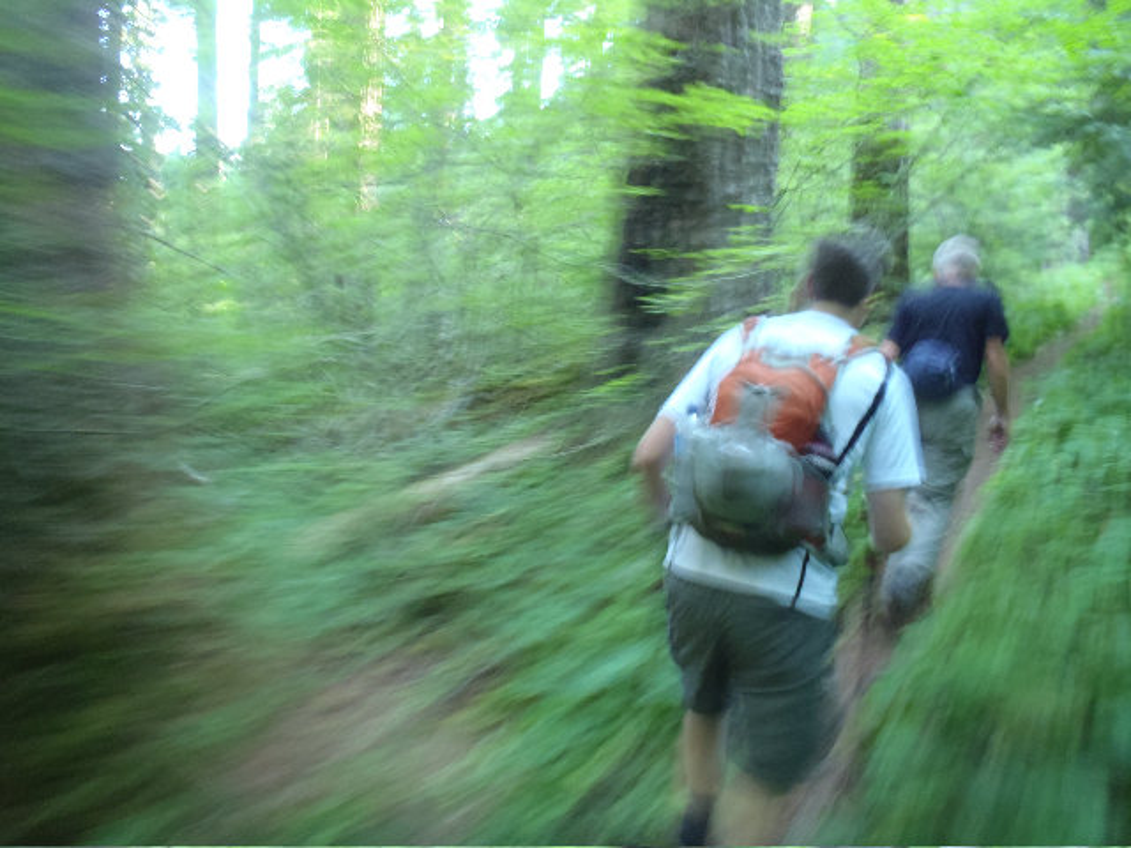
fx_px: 915
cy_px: 424
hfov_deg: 63.4
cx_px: 566
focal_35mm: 28
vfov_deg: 49.7
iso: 320
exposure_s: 1/4
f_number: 3.9
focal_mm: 5
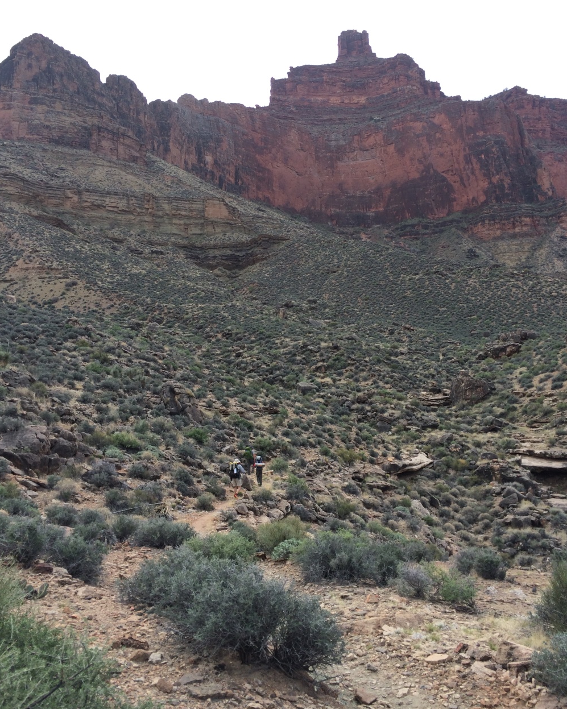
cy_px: 327
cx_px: 285
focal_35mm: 31
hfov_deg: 47.1
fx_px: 651
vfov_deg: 57.1
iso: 32
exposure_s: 1/892
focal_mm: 4.15
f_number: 2.2
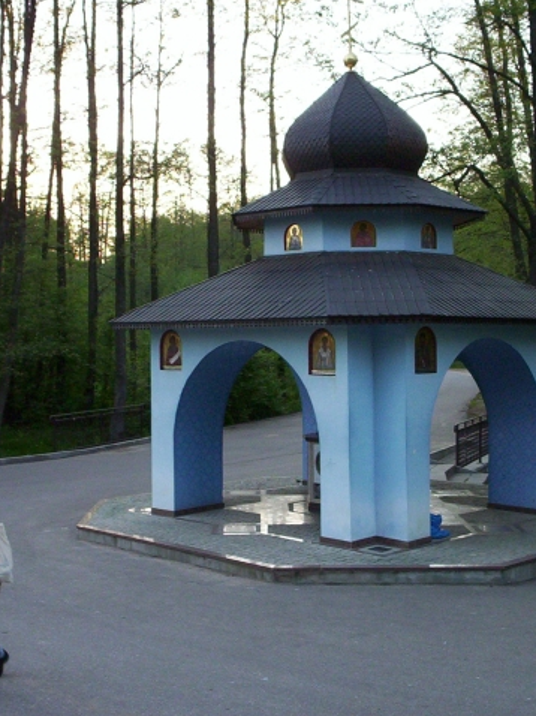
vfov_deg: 37.5
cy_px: 359
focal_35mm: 51
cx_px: 255
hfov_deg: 28.5
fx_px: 1054
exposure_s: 1/60
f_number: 4.5
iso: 140
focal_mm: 4.99
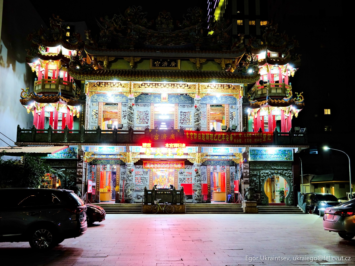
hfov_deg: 47.9
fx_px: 400
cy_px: 133
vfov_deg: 36.8
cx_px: 178
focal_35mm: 39
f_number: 5.6
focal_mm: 49.1
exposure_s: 1/25
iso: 3200
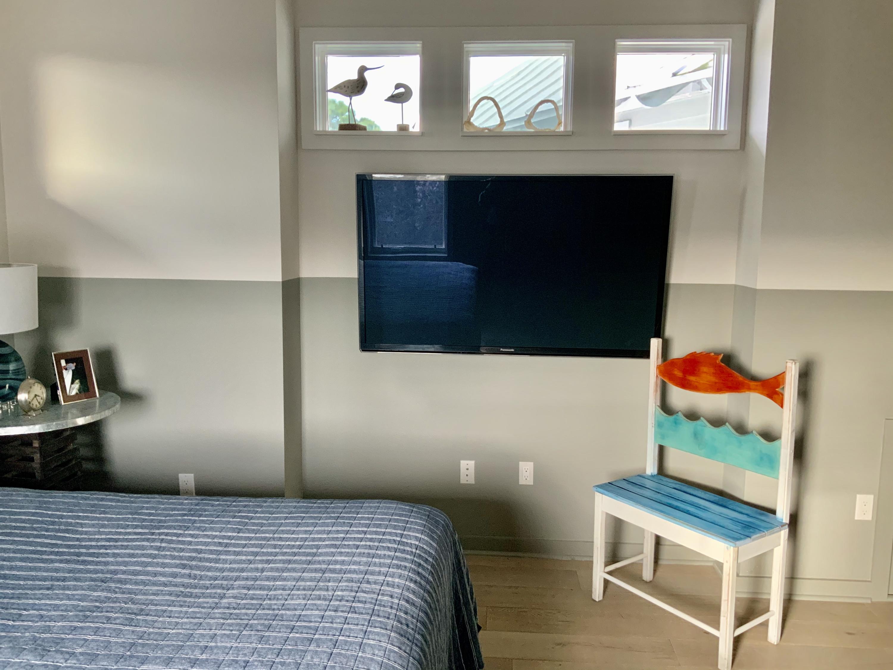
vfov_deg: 48.2
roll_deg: -0.5
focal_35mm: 29
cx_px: 446
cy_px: 335
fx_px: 748
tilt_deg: -7.5
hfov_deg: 61.7
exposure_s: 1/60
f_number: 1.8
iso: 160
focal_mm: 3
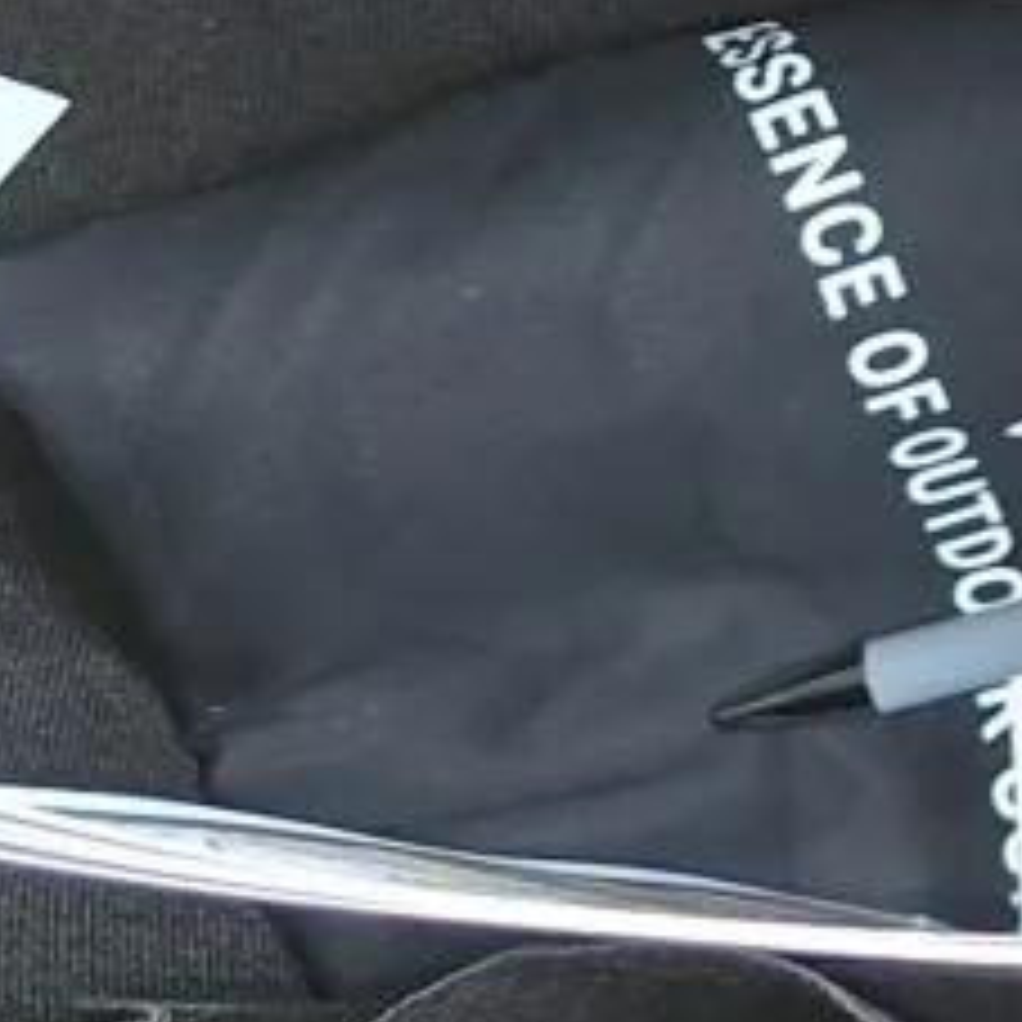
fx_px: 4777
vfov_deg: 11.8
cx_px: 3188
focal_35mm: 143
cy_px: -347
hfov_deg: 9.3
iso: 25
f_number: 1.8
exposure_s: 1/50
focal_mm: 5.54
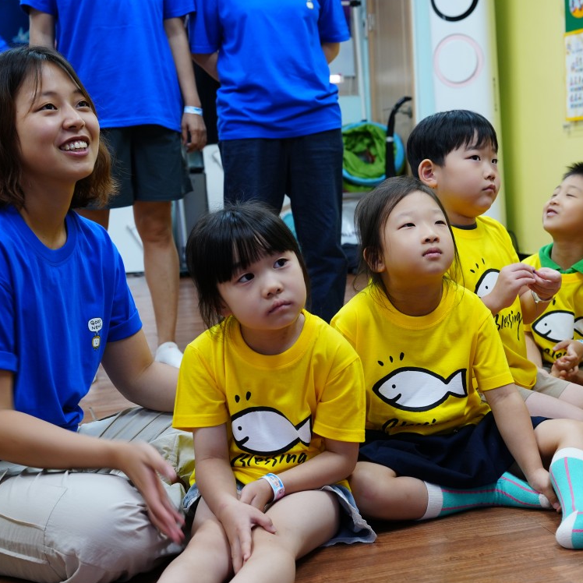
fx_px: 1219
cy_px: 276
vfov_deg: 26.9
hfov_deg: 26.4
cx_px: 466
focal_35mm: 64
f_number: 5.6
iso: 800
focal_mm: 44
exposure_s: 1/50
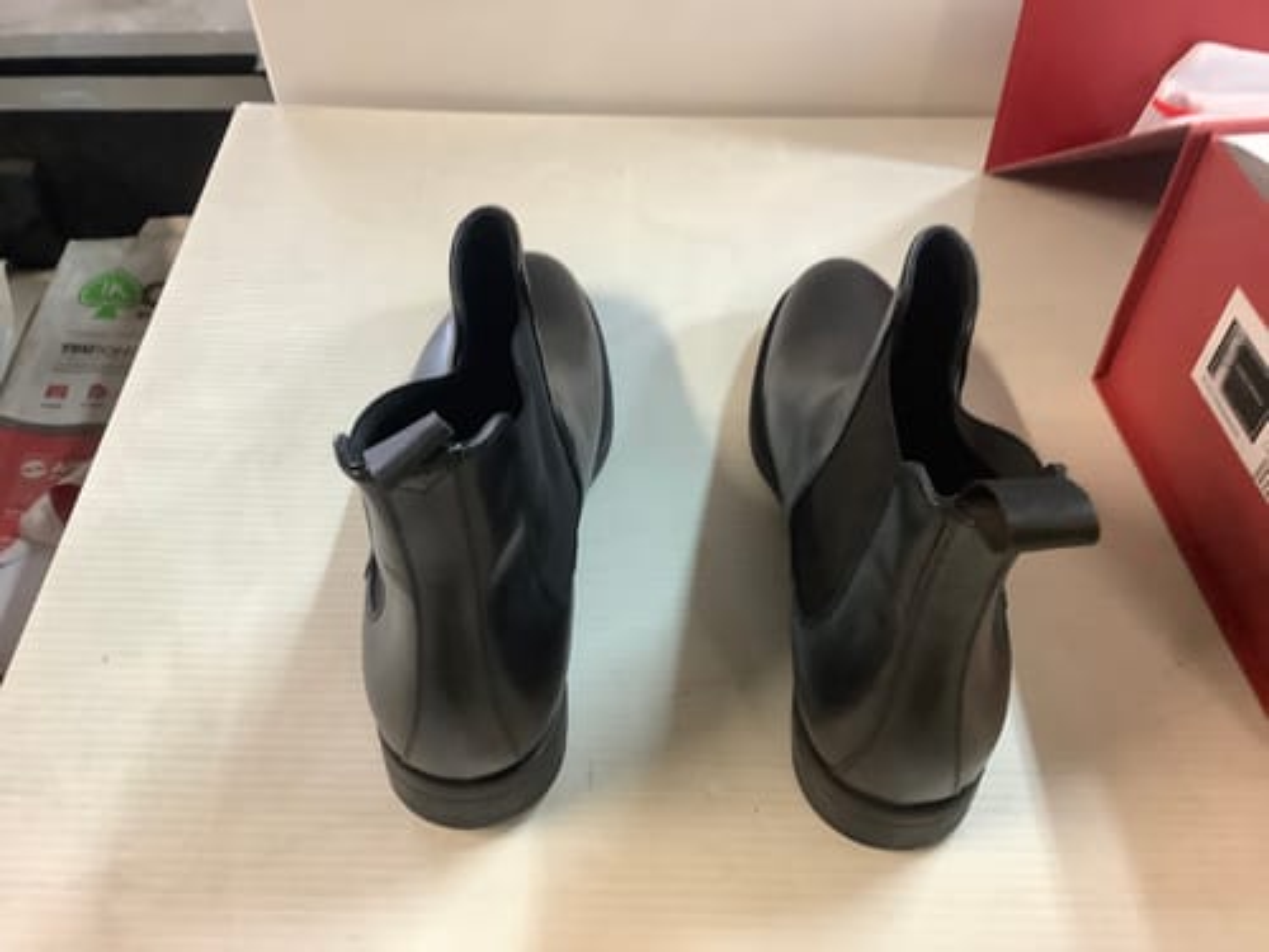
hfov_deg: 58.4
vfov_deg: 45.4
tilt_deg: -48.2
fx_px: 1136
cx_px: 634
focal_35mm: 31
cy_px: 476
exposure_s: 1/50
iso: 250
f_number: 2.4
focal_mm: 3.3
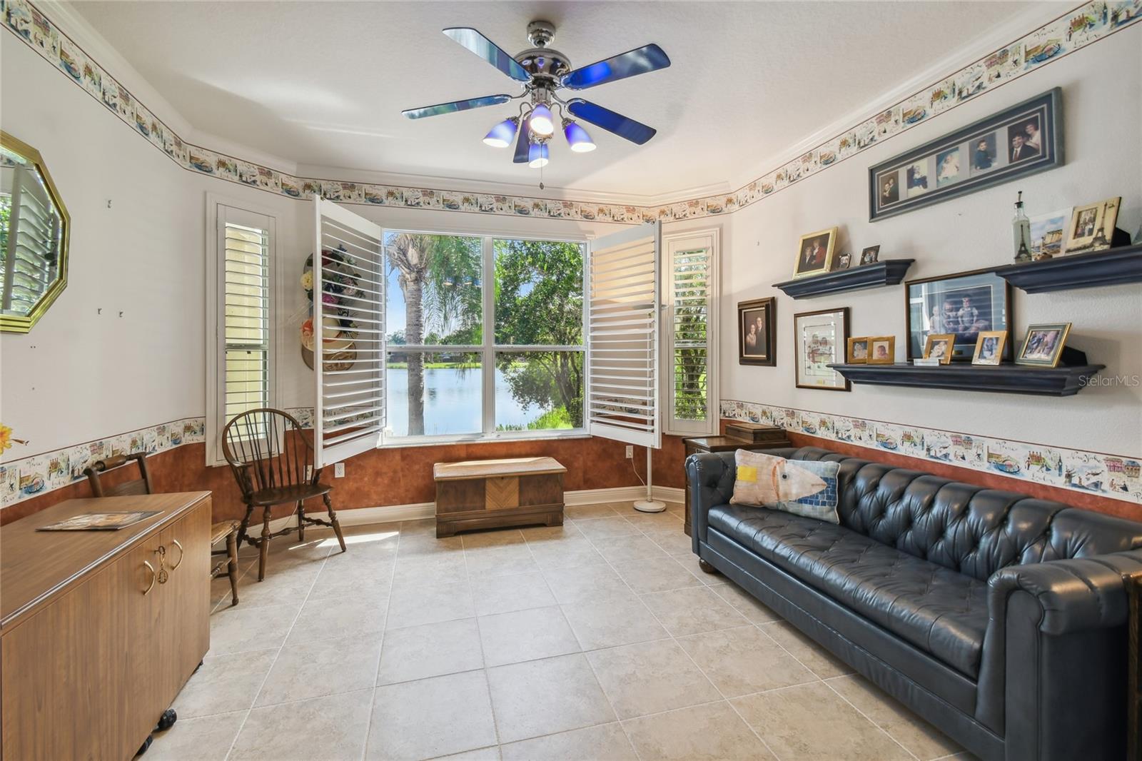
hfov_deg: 100.4
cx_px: 571
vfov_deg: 77.3
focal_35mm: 15
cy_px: 380
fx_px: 476
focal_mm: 10
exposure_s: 1/20
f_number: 7.1
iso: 100
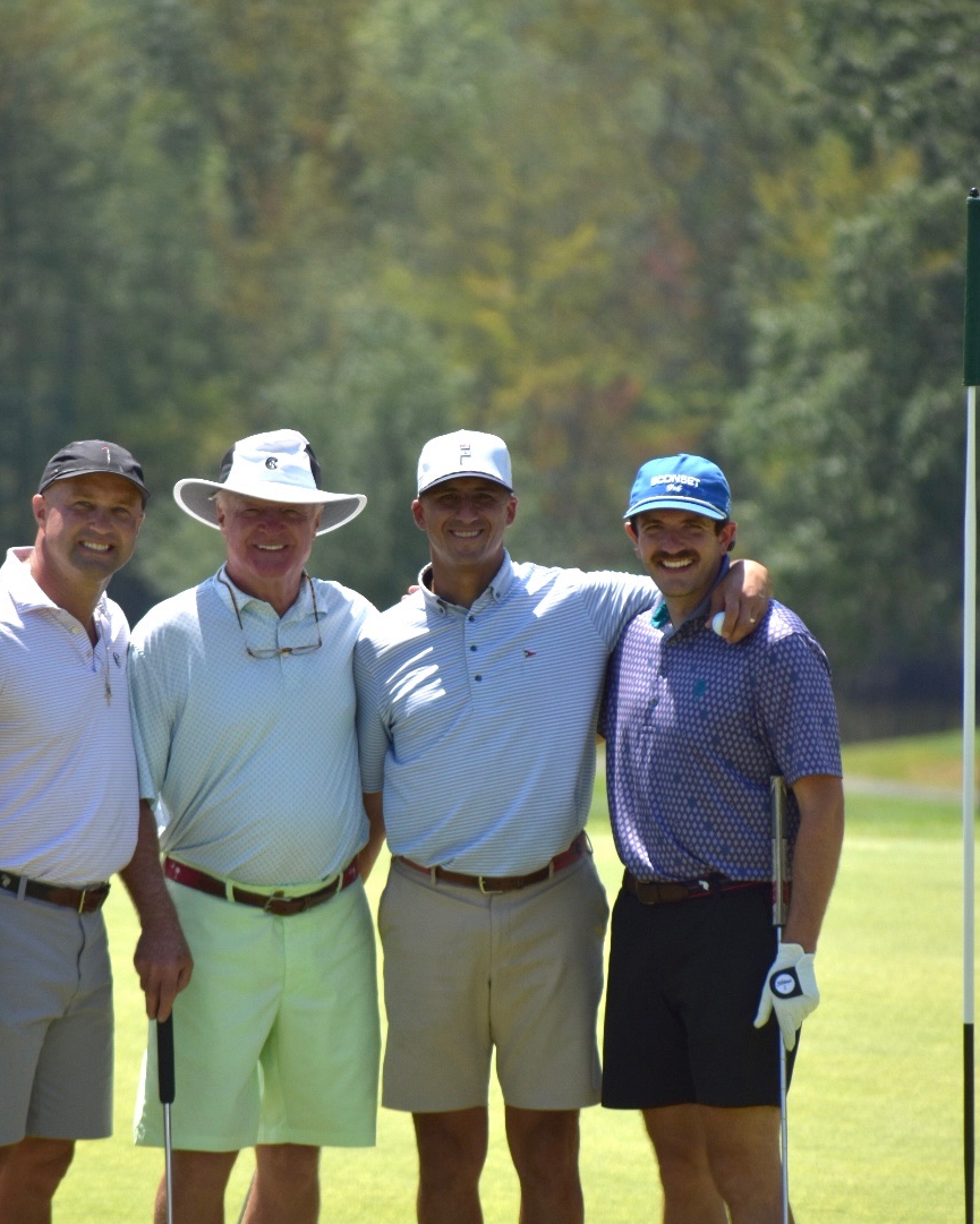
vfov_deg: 4.2
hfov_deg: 3.3
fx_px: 16820
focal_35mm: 464
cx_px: 380
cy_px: 658
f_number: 5.6
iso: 200
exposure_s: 1/2000
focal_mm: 220
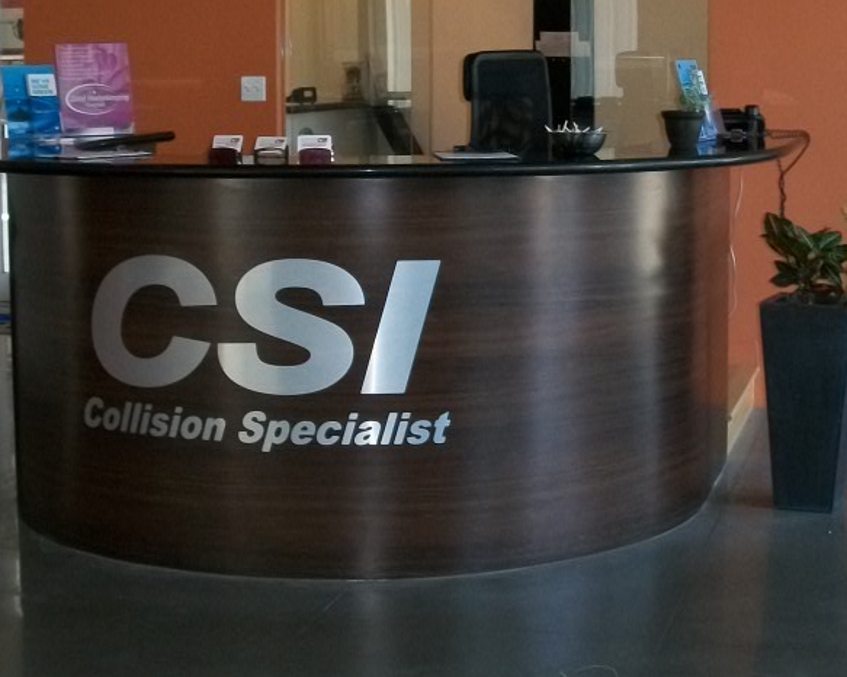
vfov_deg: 20.4
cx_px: 535
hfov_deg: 25.3
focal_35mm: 75
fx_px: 1879
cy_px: 231
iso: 200
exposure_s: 1/60
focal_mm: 6.3
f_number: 3.1
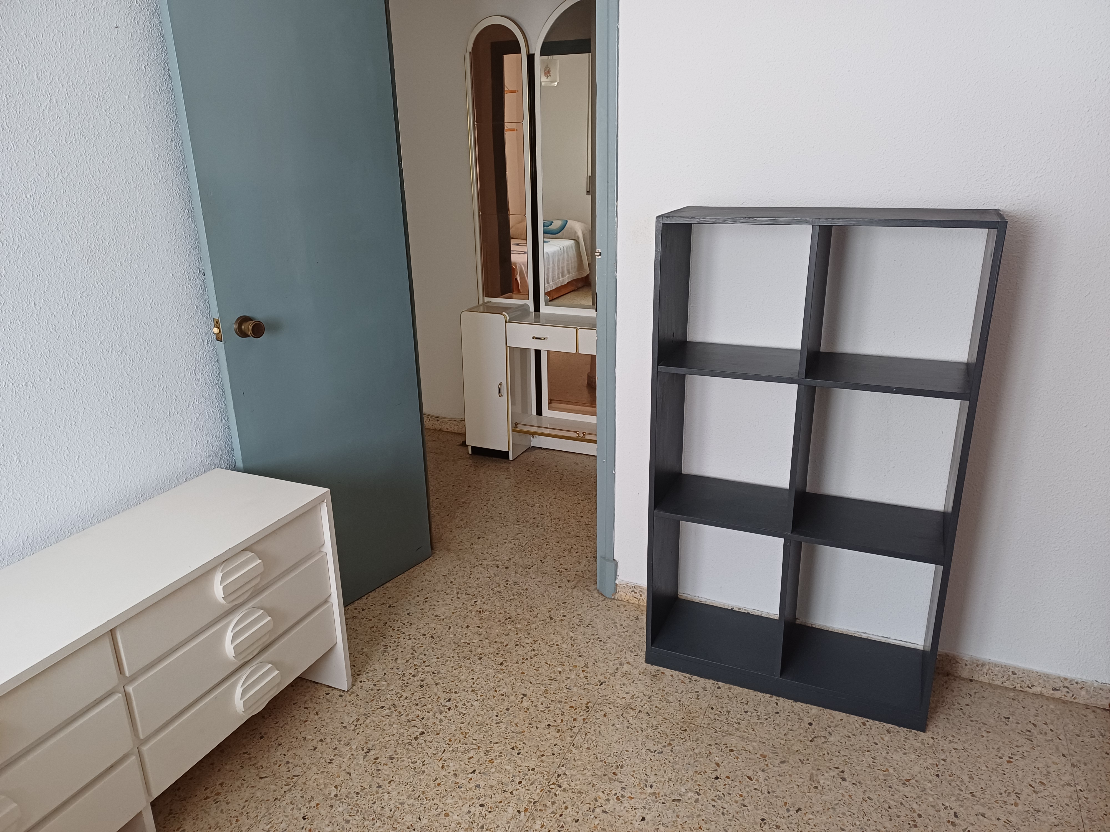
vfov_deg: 54.9
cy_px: 416
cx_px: 555
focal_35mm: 25
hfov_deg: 69.4
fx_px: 802
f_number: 1.8
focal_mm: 4.65
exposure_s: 1/50
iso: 250
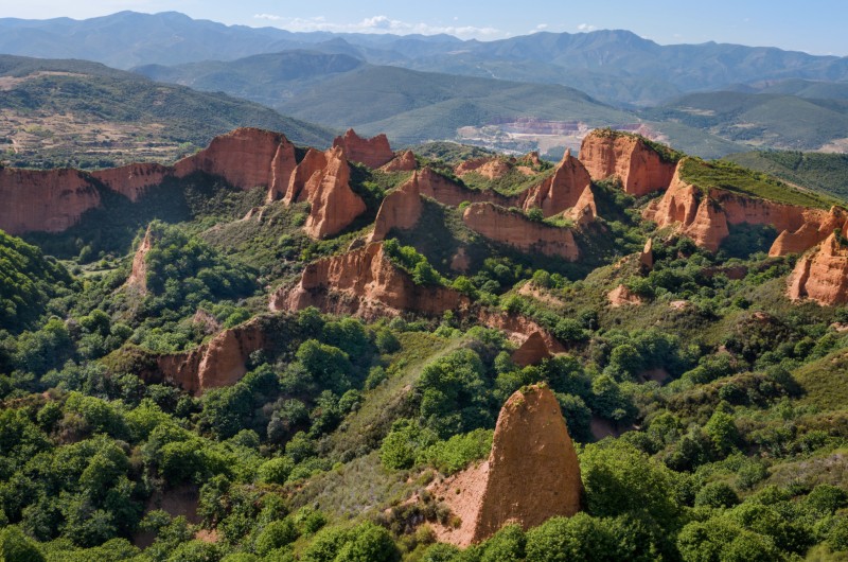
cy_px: 281
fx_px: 882
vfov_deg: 35.3
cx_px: 424
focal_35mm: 38
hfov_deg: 51.4
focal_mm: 25
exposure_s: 1/250
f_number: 11
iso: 250
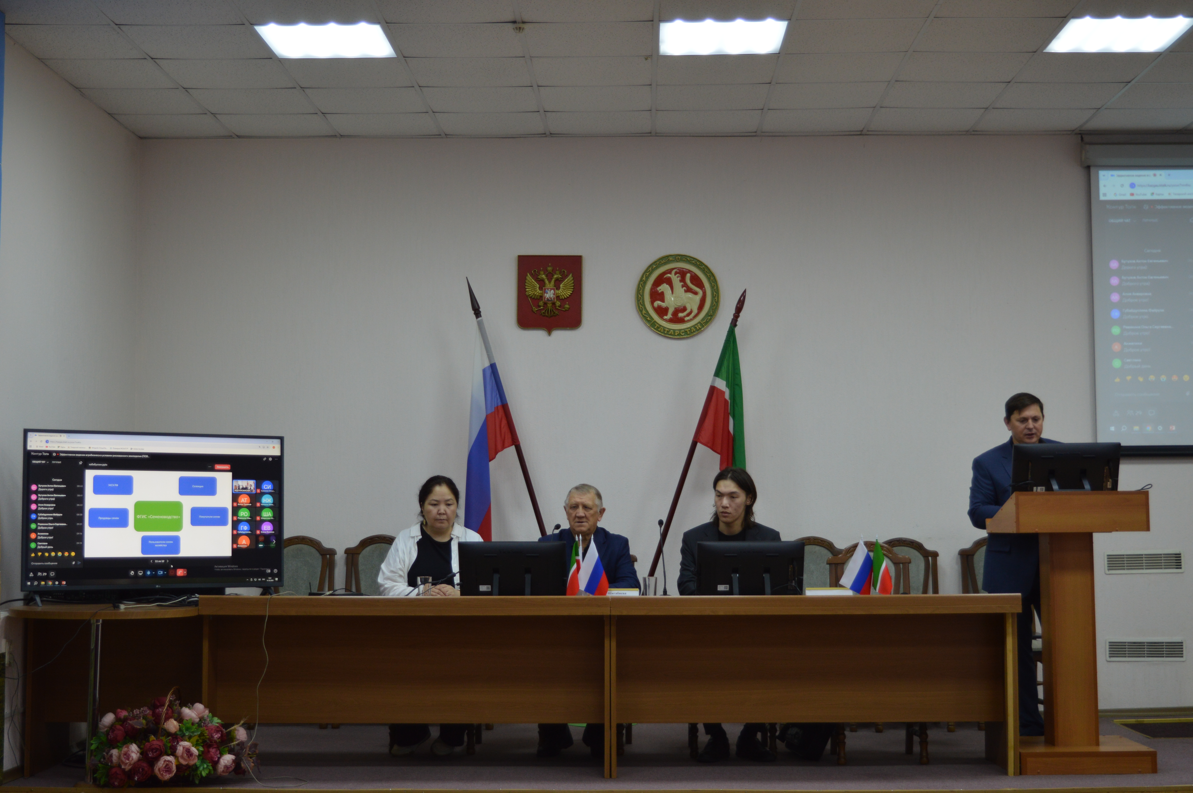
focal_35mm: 54
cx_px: 596
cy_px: 396
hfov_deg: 36.9
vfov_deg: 25.0
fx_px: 1788
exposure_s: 1/60
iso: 400
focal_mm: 36
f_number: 4.8
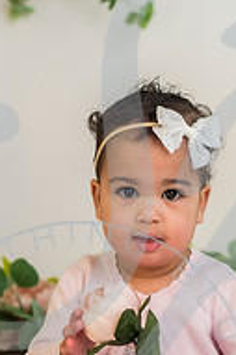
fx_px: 1162
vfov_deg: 17.3
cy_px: 253
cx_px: 164
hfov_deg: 11.6
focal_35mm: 118
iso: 100
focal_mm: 50
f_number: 2.8
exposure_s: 1/200
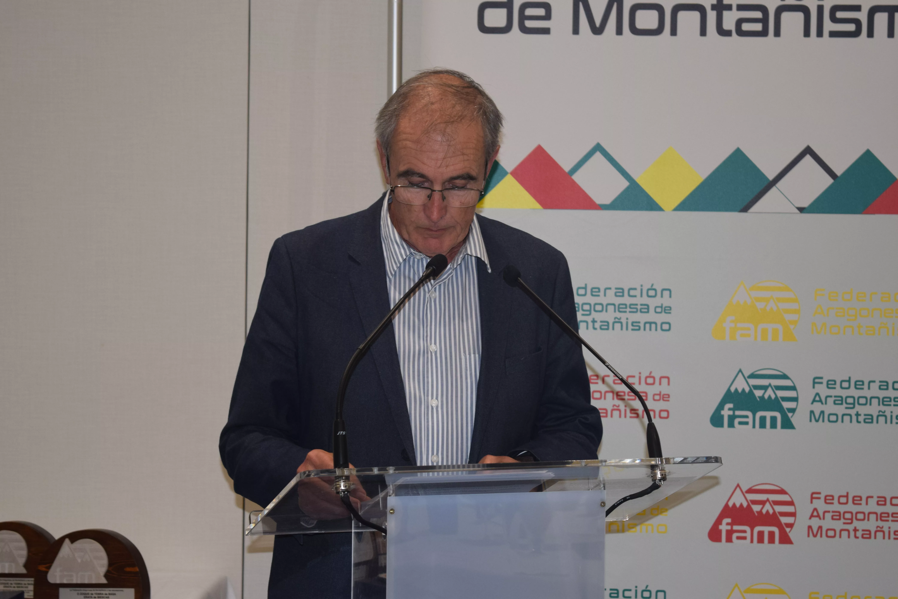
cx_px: 449
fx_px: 2058
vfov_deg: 16.6
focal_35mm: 82
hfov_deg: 24.6
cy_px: 300
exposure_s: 1/80
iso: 800
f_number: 5.6
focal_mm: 55
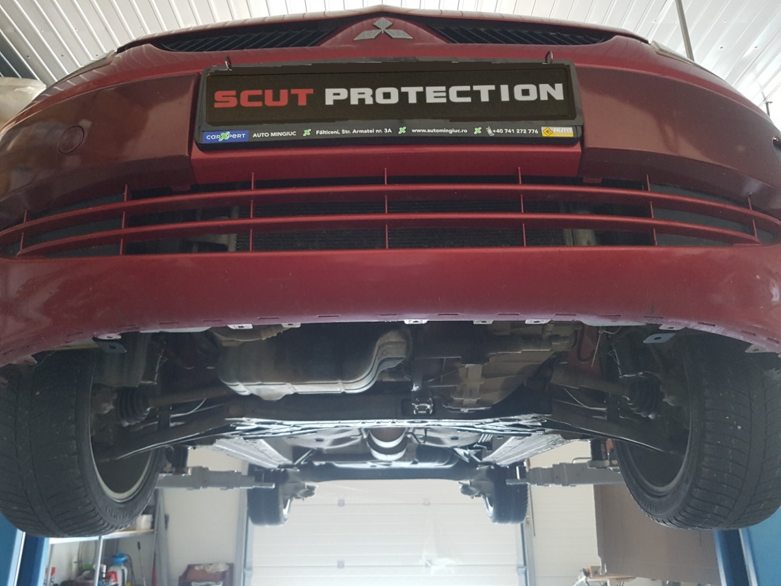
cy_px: 293
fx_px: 587
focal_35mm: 26
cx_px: 390
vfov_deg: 53.1
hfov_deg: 67.3
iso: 250
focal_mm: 4.2
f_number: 1.7
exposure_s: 1/10
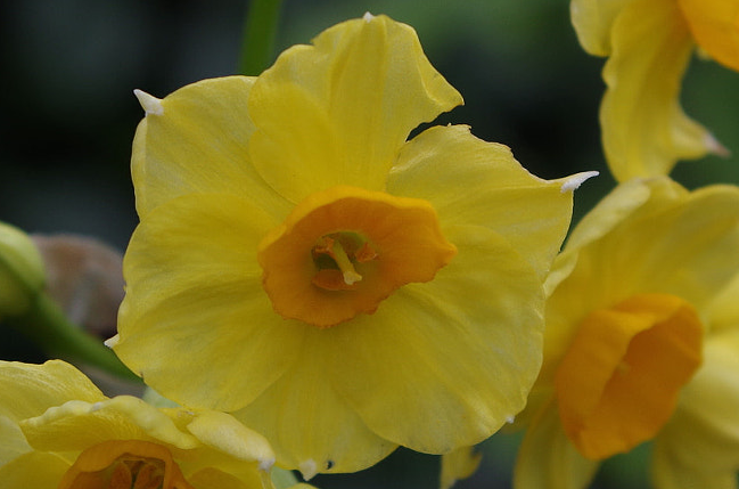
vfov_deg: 9.2
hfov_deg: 13.9
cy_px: 255
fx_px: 3030
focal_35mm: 148
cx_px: 402
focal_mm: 40
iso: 200
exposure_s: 1/100
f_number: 7.1
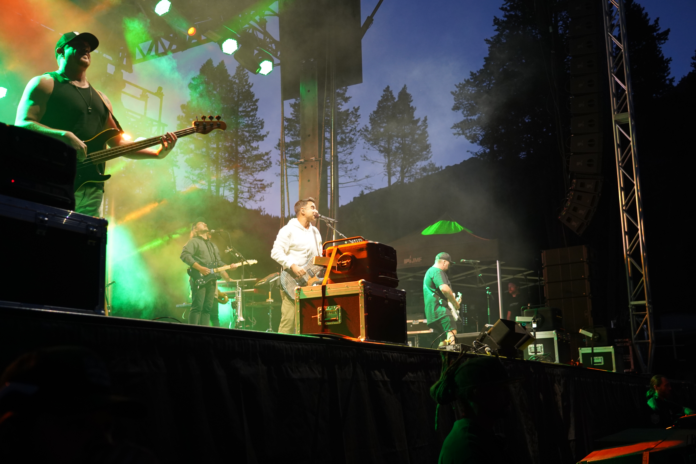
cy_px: 232
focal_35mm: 40
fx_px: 773
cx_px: 348
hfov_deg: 48.5
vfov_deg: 33.4
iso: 2500
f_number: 4
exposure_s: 1/160
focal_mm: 40
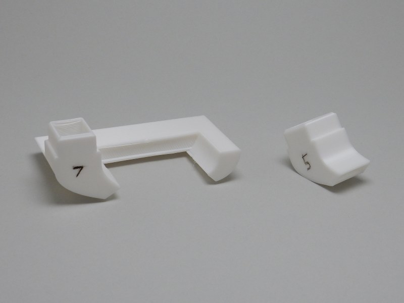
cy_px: 152
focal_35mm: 51
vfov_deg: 28.6
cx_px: 202
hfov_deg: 37.5
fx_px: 595
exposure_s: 1/60
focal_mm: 9
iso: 125
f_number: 4.5
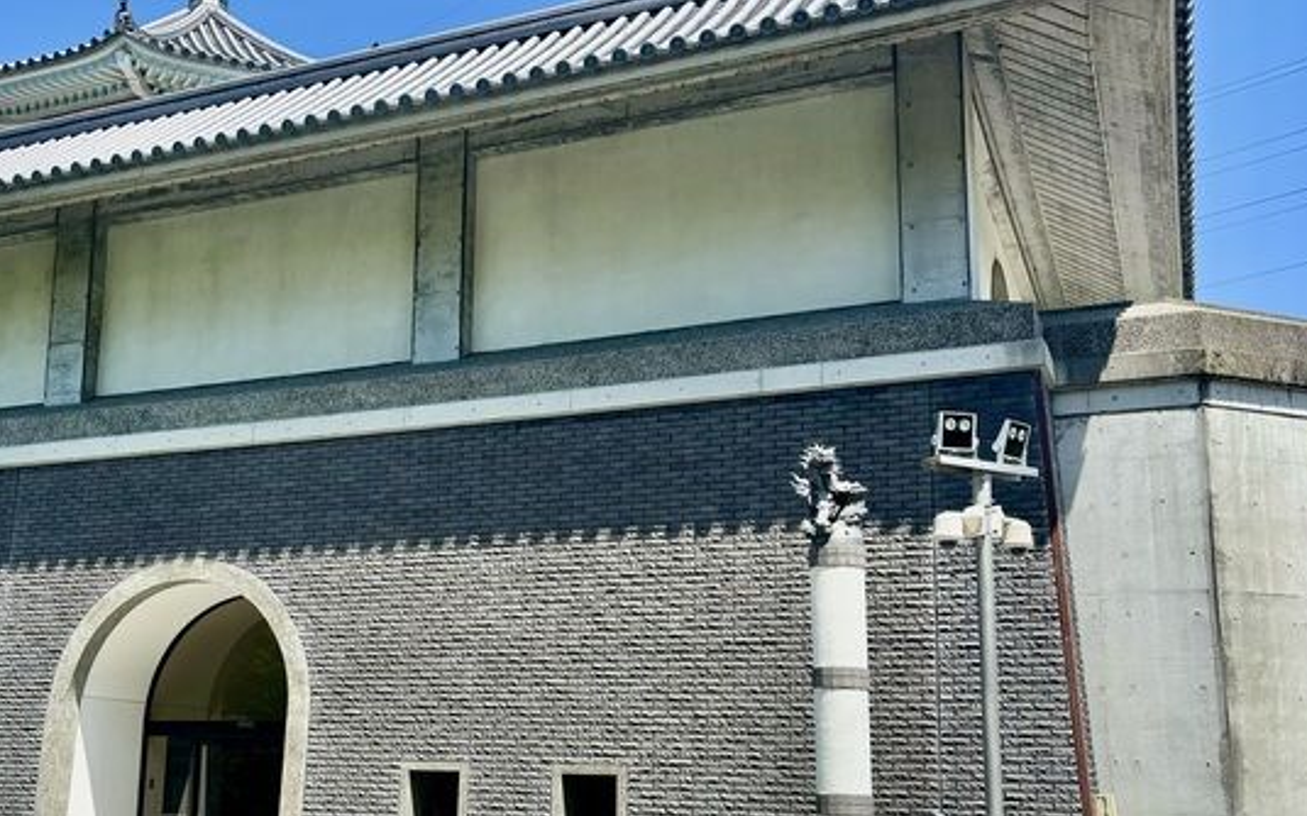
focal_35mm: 42
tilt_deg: +9.8
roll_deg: -1.4
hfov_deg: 46.4
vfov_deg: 30.4
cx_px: 424
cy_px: 509
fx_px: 1496
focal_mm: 5.96
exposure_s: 1/1984
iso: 50
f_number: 1.6
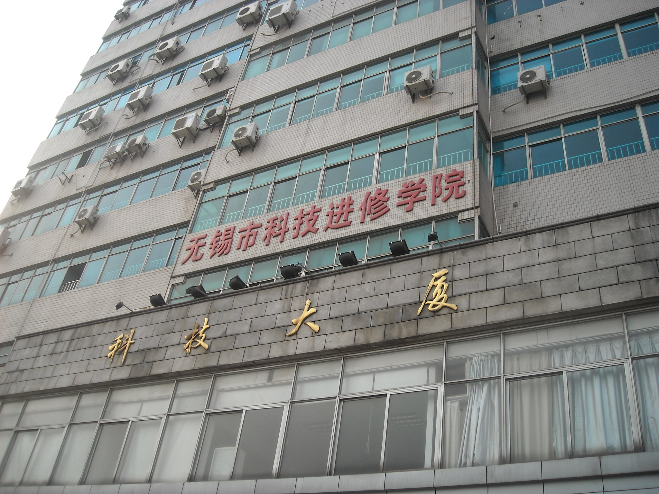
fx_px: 666
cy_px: 247
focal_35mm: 35
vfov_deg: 40.7
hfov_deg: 52.6
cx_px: 330
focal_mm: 5.7
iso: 64
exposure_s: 1/209
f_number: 2.8
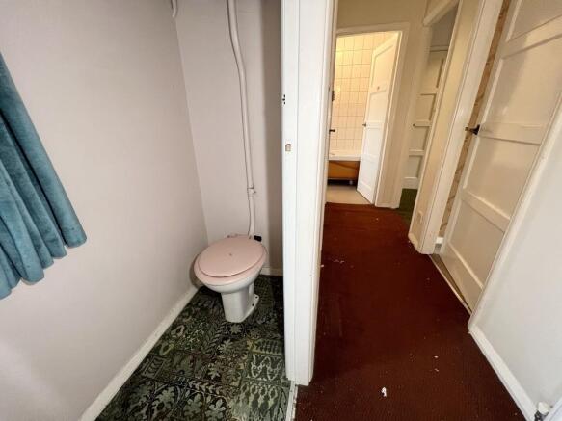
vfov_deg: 89.9
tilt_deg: -22.6
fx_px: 211
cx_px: 281
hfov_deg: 106.2
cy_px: 210
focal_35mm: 13
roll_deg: +0.5
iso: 160
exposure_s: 1/50
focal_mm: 1.57
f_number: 1.8
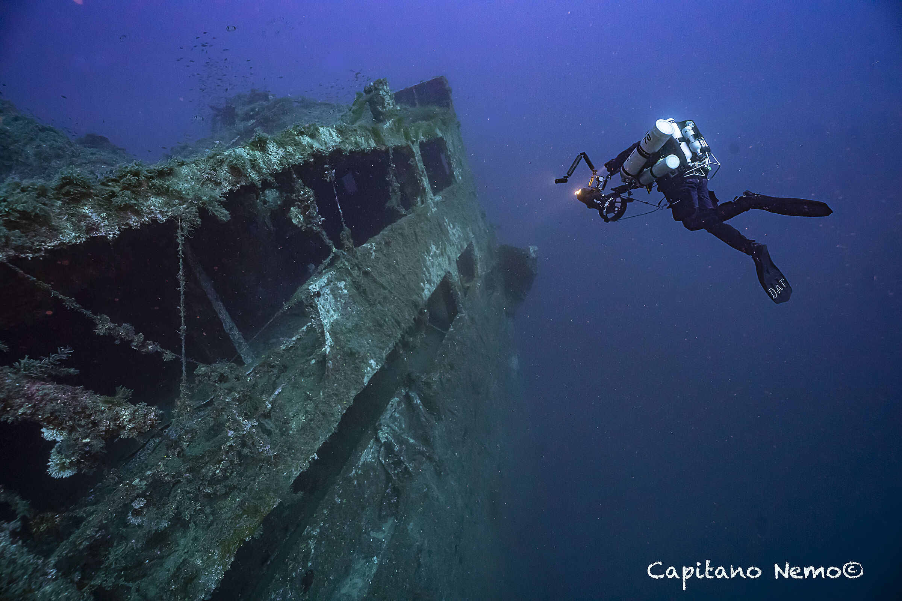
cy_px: 300
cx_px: 451
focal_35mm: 14
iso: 2500
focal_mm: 14
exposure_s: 1/200
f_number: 8
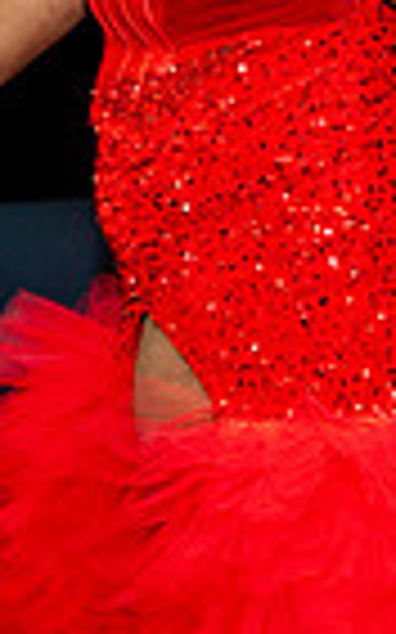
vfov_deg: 13.9
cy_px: 313
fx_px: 2610
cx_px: 428
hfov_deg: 8.6
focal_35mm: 151
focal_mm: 28
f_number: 3.5
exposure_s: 1/125
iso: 500
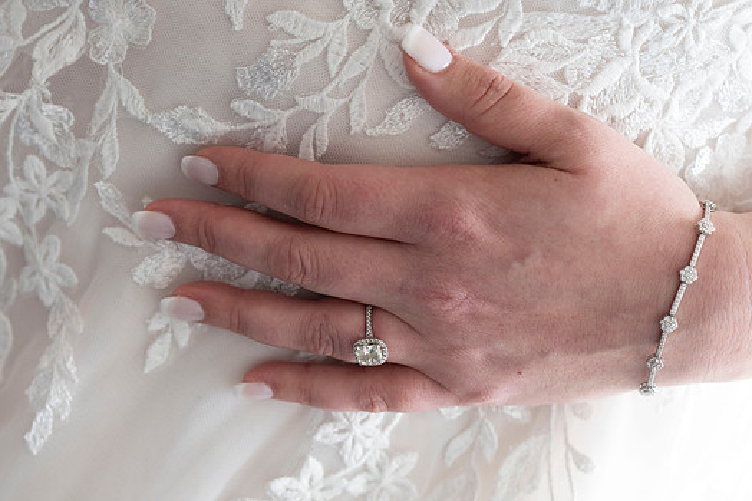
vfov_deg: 14.5
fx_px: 1963
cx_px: 369
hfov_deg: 21.7
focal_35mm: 94
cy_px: 270
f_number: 4
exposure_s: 1/800
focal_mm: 85
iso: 4000
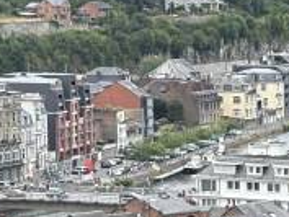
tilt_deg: -5.3
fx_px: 2456
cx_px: 529
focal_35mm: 294
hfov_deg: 6.6
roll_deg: +0.3
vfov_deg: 5.1
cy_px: 145
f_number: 1.6
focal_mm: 5.96
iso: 40
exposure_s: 1/1339
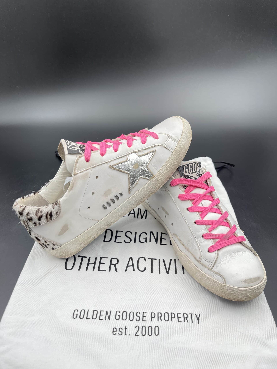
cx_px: 138
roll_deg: -1.1
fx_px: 277
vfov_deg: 67.3
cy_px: 184
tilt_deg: -38.2
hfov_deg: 53.1
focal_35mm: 26
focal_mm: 5.1
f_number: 1.6
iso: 32
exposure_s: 1/342
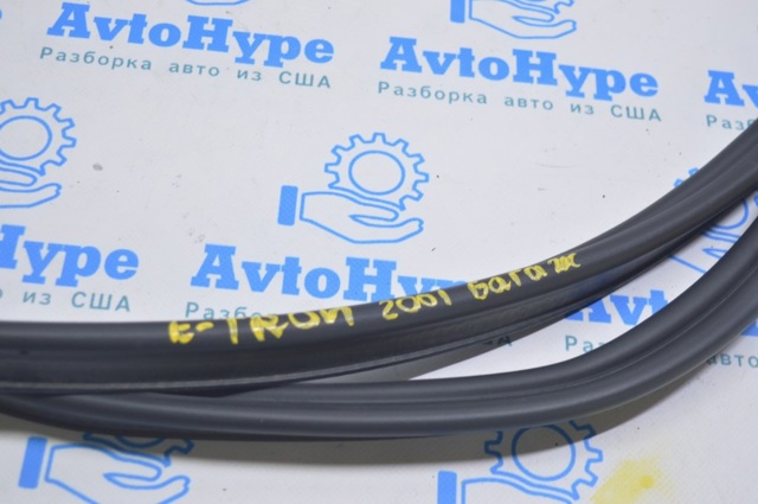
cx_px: 379
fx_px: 1325
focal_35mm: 63
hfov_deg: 31.9
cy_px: 252
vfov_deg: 21.5
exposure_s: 1/20
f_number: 5.6
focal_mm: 42
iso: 400
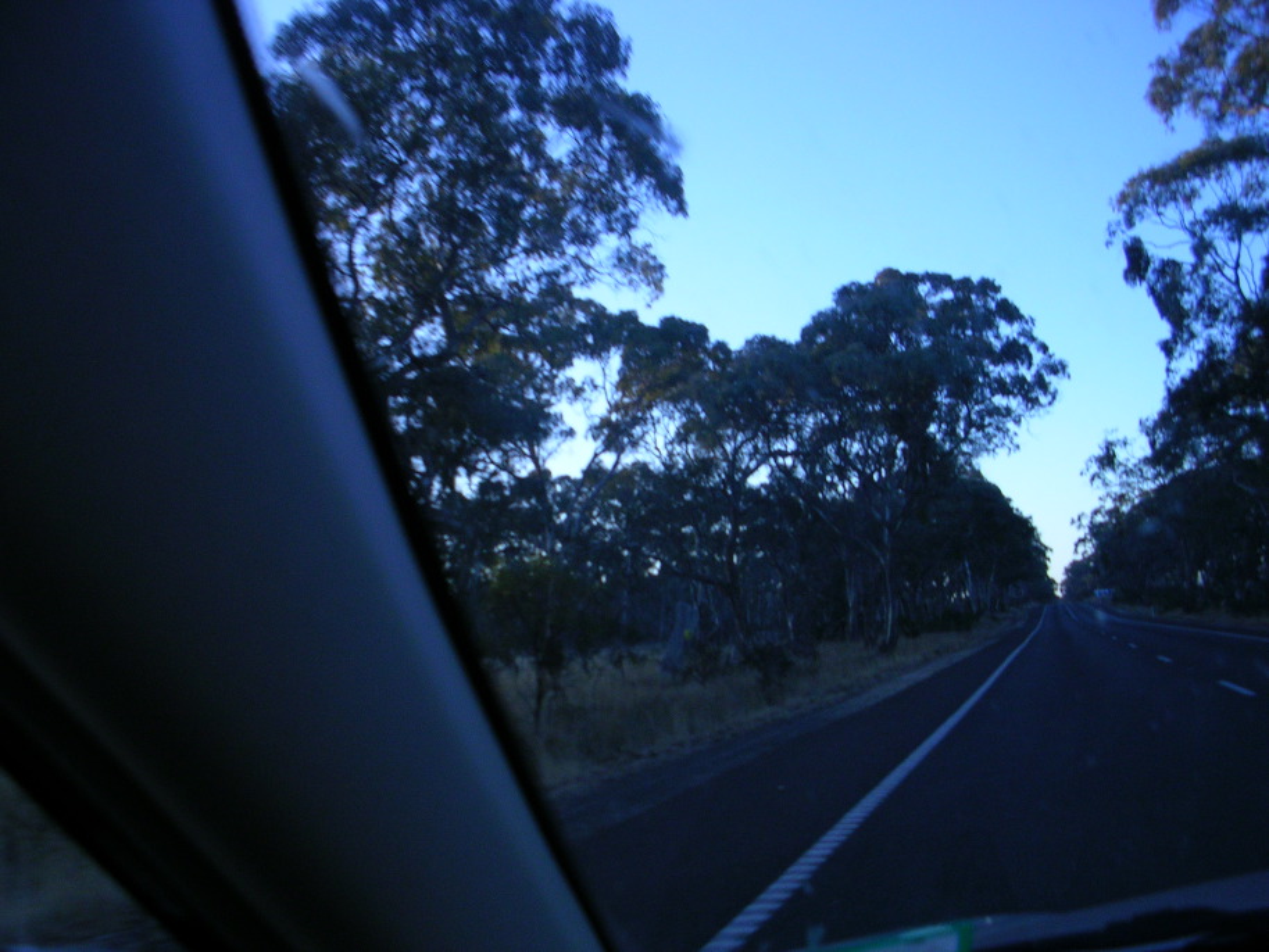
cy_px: 476
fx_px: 1393
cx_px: 634
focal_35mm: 38
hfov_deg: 49.0
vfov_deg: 37.7
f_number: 2.8
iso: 50
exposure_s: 1/170
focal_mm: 5.8
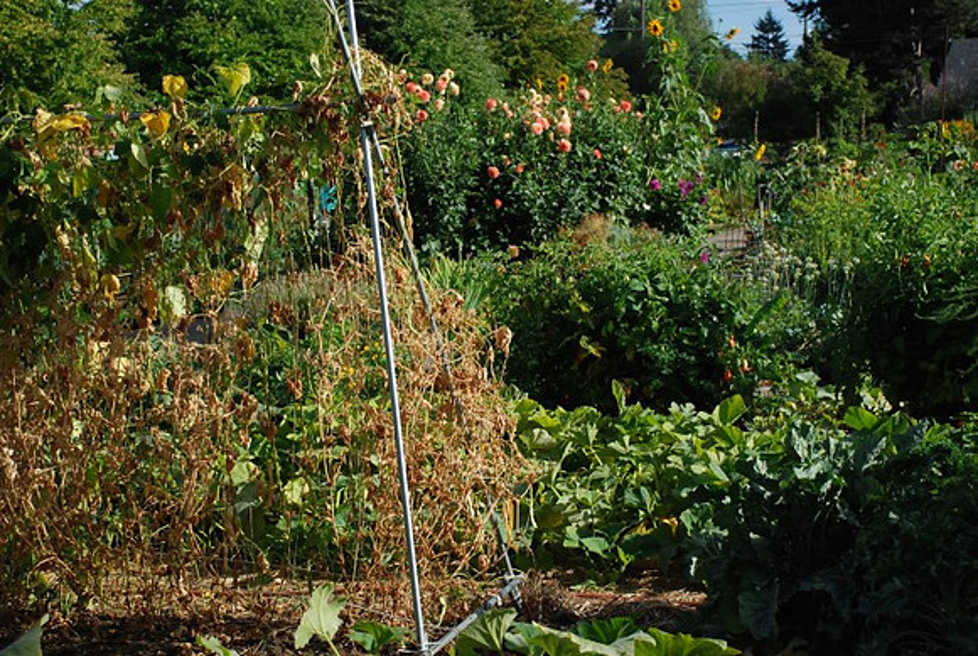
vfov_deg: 20.7
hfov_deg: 30.5
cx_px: 489
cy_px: 328
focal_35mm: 66
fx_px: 1796
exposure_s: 1/2000
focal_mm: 44
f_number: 4.8
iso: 500
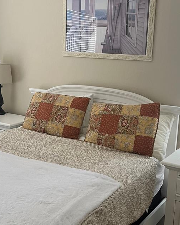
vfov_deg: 38.8
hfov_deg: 31.5
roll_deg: -3.0
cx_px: 92
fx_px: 319
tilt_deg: -11.8
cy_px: 108
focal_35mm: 48
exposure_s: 1/60
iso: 100
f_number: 1.6
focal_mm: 5.1
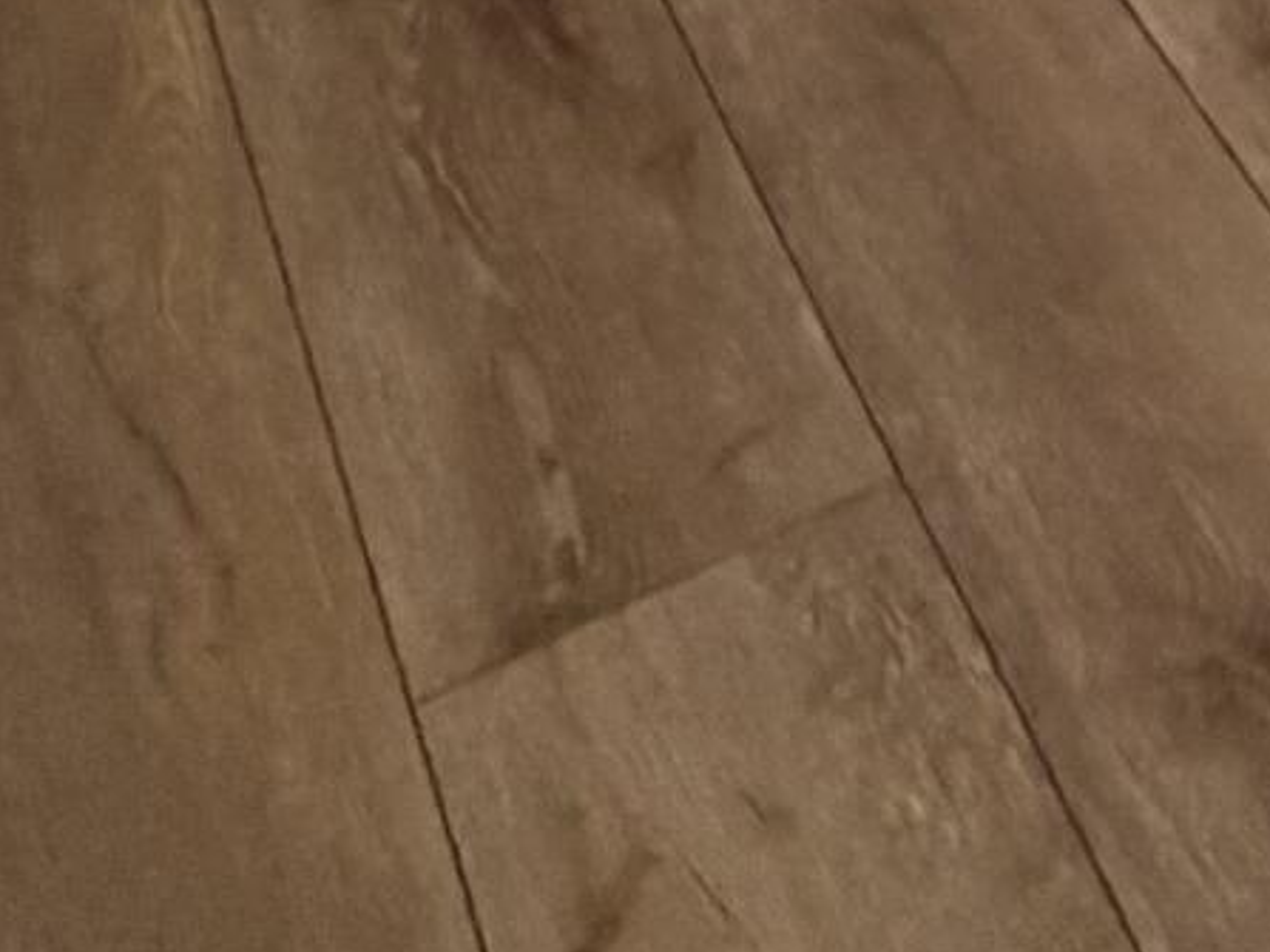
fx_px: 3448
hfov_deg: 16.3
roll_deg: +0.4
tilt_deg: -2.1
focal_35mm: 94
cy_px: -2111
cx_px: 2506
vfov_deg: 10.1
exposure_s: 1/60
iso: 200
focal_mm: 2.22
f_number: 2.2
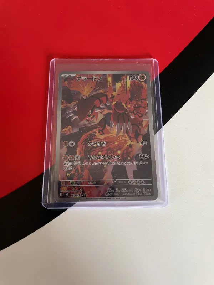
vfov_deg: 67.3
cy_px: 142
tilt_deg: -76.2
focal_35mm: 26
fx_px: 214
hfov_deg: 53.1
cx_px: 107
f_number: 1.6
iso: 160
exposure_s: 1/50
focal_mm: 4.2
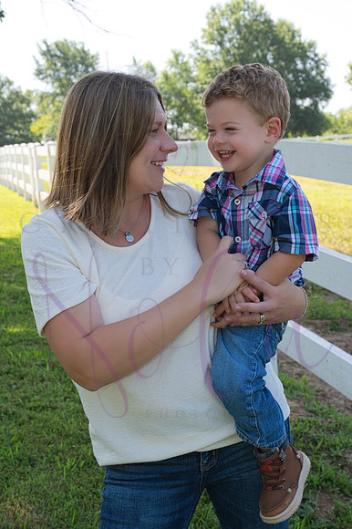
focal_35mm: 51
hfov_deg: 26.5
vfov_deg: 38.9
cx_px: 176
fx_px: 749
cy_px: 264
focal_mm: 51
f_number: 9
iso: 400
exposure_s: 1/200
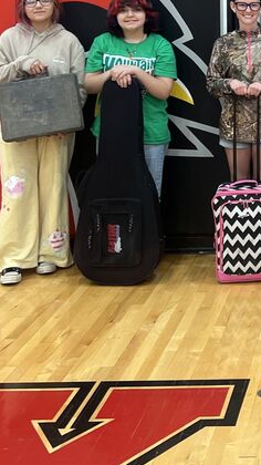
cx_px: 407
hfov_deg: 15.8
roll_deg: +0.1
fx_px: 850
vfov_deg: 29.3
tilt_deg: -5.3
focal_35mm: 69
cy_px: 46
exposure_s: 1/60
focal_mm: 5.7
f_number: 1.5
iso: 64
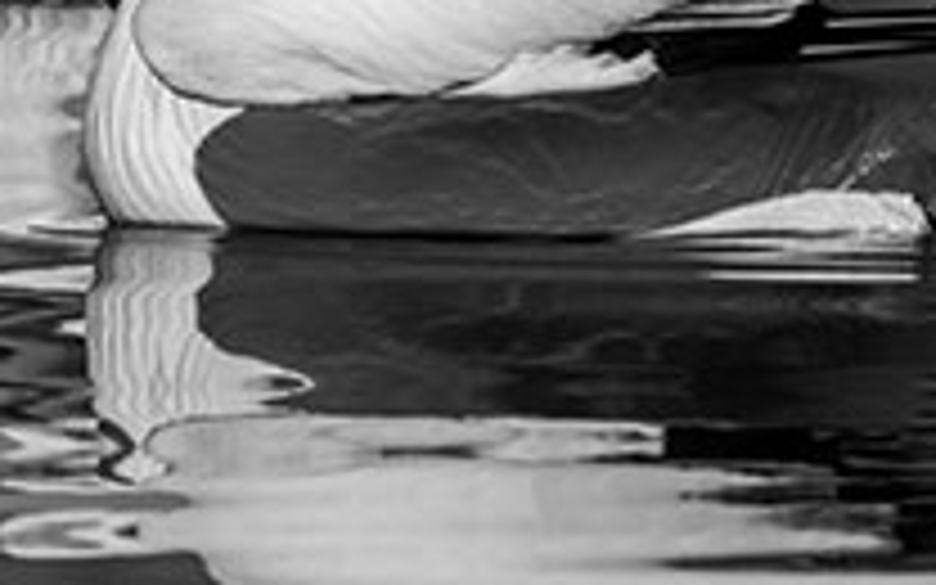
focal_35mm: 1836
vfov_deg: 0.7
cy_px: -106
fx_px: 46835
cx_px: 324
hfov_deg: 1.1
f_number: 12
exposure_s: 1/4000
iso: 2000
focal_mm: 750
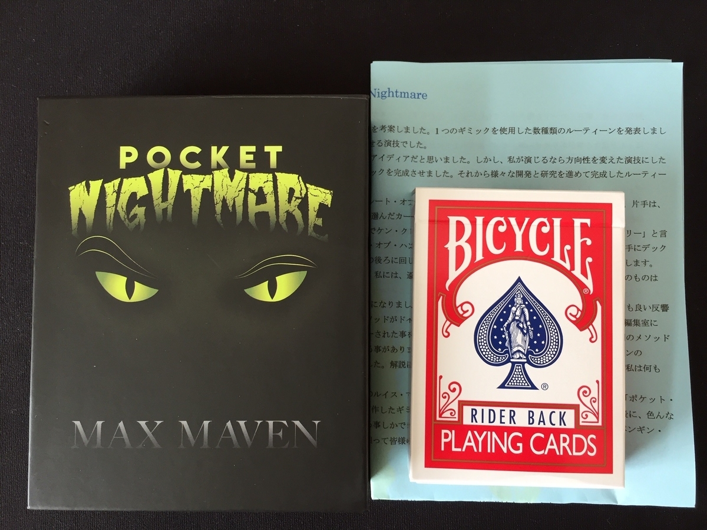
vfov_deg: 48.2
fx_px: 592
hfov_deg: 61.7
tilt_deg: -86.9
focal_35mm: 29
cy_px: 265
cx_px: 354
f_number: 2.2
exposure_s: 1/30
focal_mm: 4.15
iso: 64
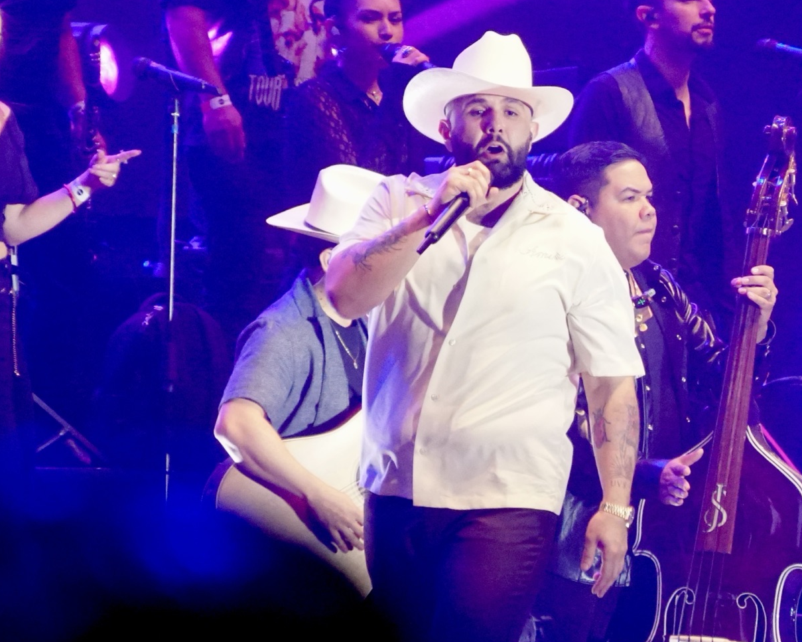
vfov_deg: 3.2
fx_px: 11606
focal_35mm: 489
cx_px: 517
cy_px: 264
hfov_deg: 4.0
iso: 5000
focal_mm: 210
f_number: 6.3
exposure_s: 1/320
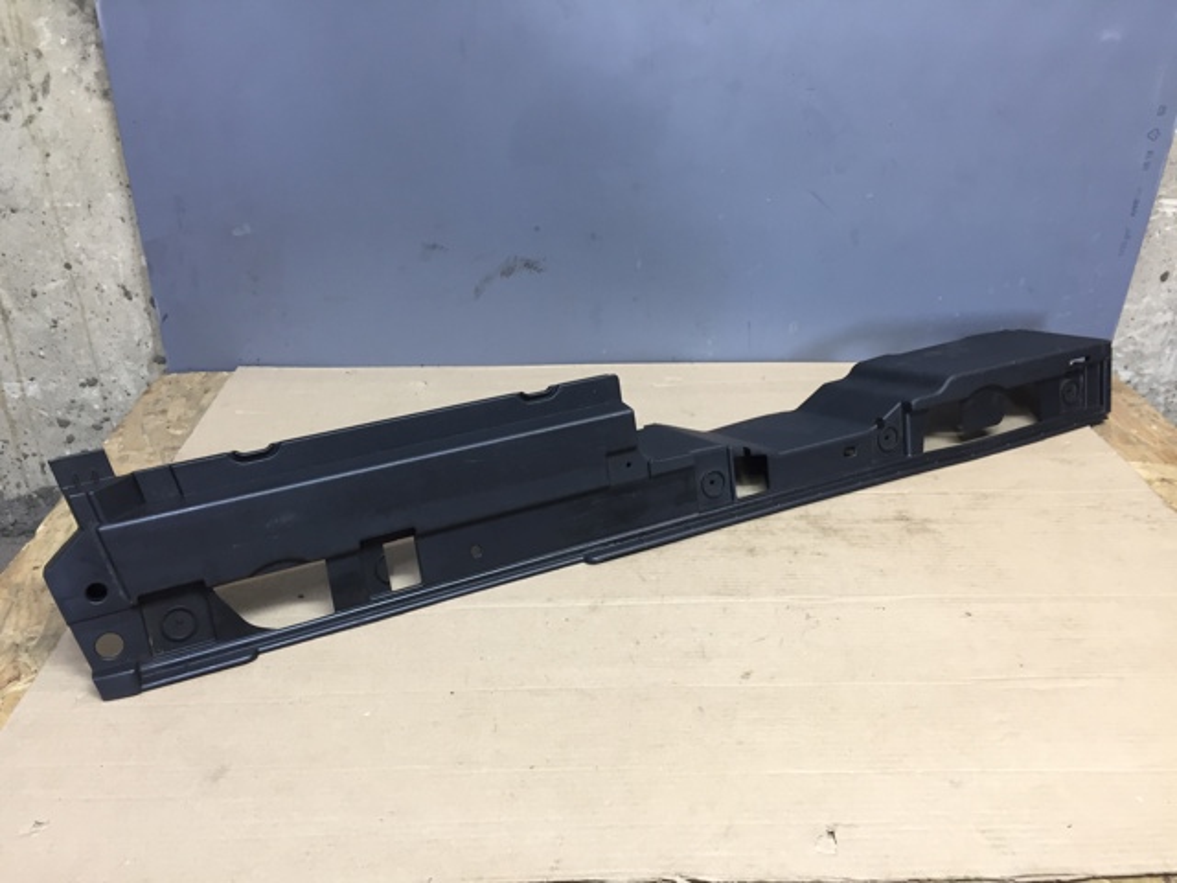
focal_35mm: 29
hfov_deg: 61.7
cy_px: 442
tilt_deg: -28.5
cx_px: 588
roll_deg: -1.8
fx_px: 986
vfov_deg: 48.2
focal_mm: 4.15
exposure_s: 1/33
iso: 100
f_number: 2.2
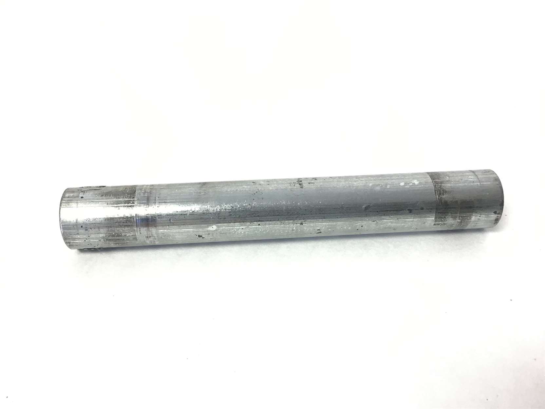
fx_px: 488
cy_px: 204
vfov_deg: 45.4
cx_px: 272
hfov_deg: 58.4
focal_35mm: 31
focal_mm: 3.3
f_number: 2.4
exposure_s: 1/33
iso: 32
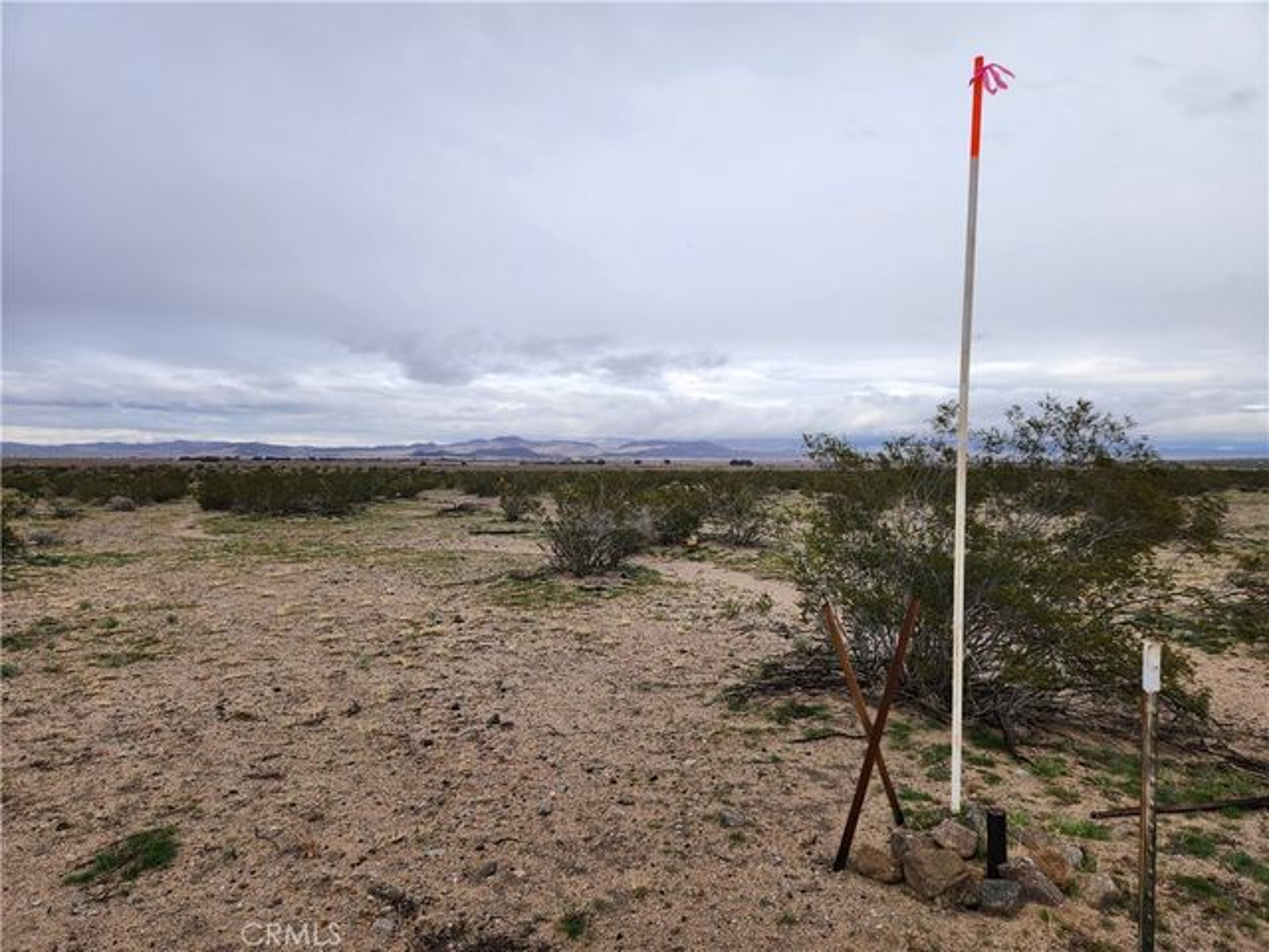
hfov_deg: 73.9
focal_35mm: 23
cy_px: 476
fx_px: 843
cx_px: 634
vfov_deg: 58.9
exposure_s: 1/803
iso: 20
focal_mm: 5.4
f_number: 1.8
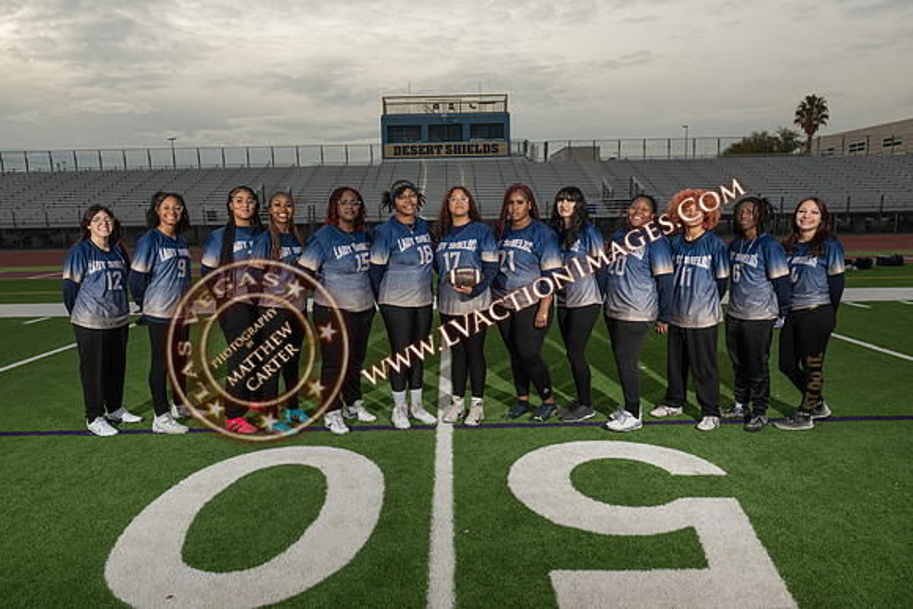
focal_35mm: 26
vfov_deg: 50.4
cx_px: 444
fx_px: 647
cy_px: 323
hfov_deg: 70.4
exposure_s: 1/200
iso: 160
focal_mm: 24
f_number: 8
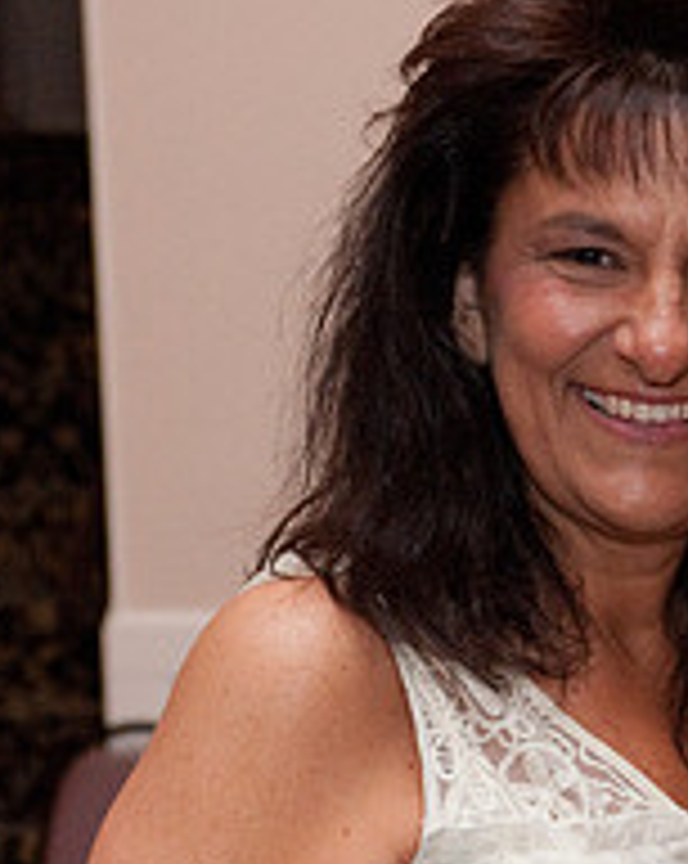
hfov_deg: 9.3
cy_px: 711
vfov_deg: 12.1
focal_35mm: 159
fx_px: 4057
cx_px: 1133
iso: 3200
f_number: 5.6
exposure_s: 1/125
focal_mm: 56
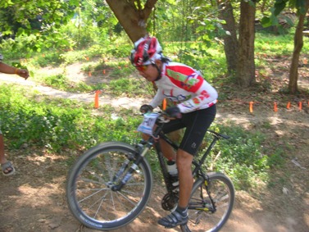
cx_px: 154
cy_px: 116
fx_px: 313
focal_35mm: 35
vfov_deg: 40.7
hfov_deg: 52.6
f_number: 2.8
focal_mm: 5.8
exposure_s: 1/102
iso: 50
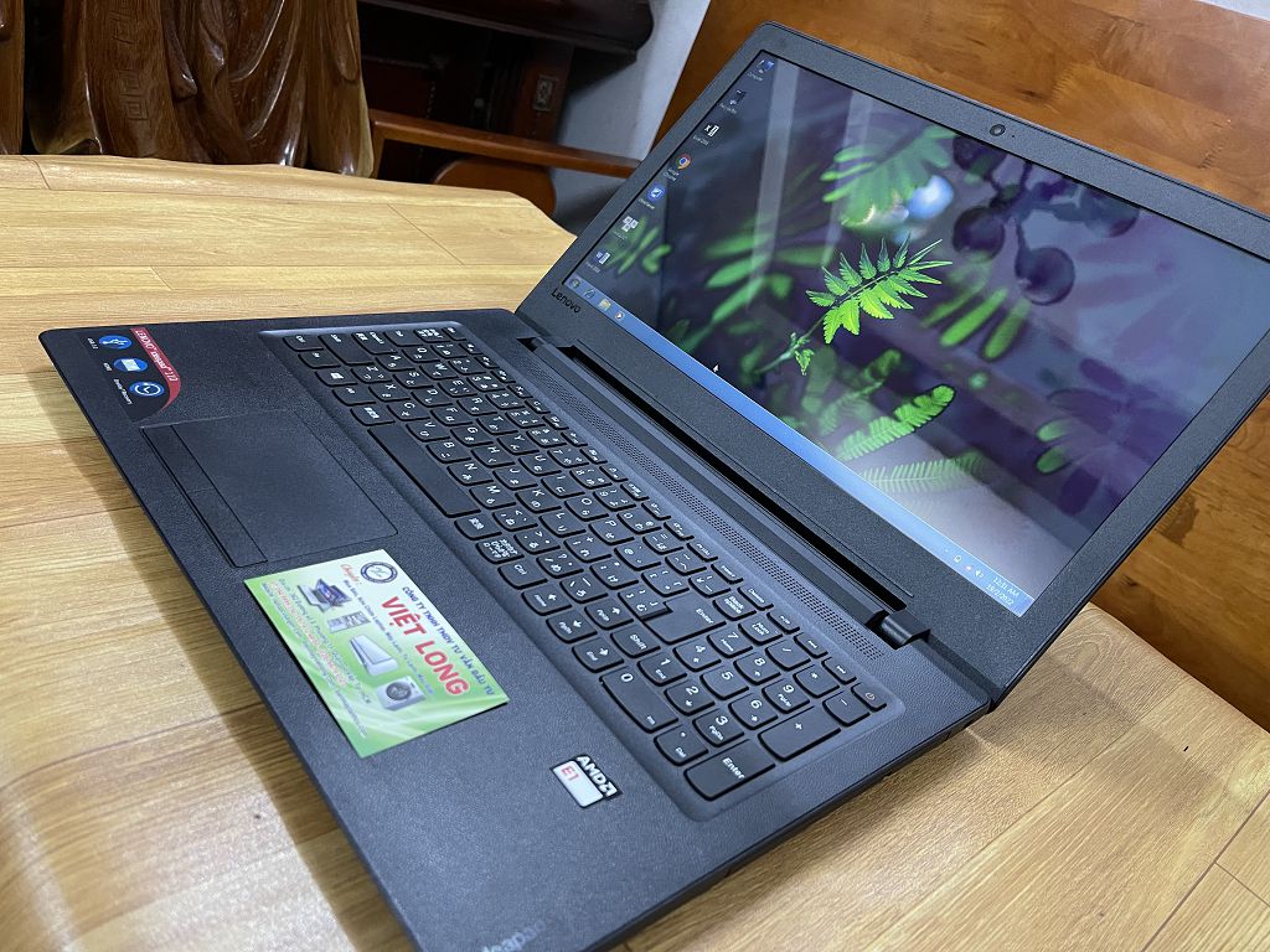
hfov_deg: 67.3
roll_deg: -18.4
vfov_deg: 53.1
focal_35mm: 26
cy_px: 476
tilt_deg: -29.3
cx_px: 635
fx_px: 954
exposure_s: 1/33
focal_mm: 5.1
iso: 400
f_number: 1.6
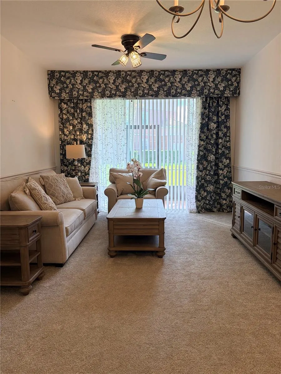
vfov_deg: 67.3
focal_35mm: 26
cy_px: 187
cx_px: 140
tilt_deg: -8.1
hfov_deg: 53.1
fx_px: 281
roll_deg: +0.9
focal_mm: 5.96
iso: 80
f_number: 1.6
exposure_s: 1/137
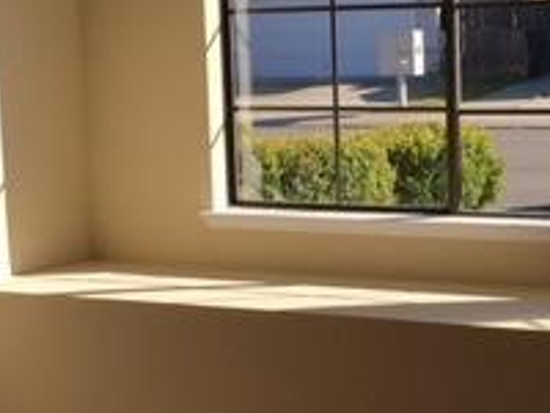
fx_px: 1478
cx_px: 330
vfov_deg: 15.9
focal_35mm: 93
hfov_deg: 21.1
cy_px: 237
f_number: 2.2
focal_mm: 4.15
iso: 25
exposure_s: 1/769
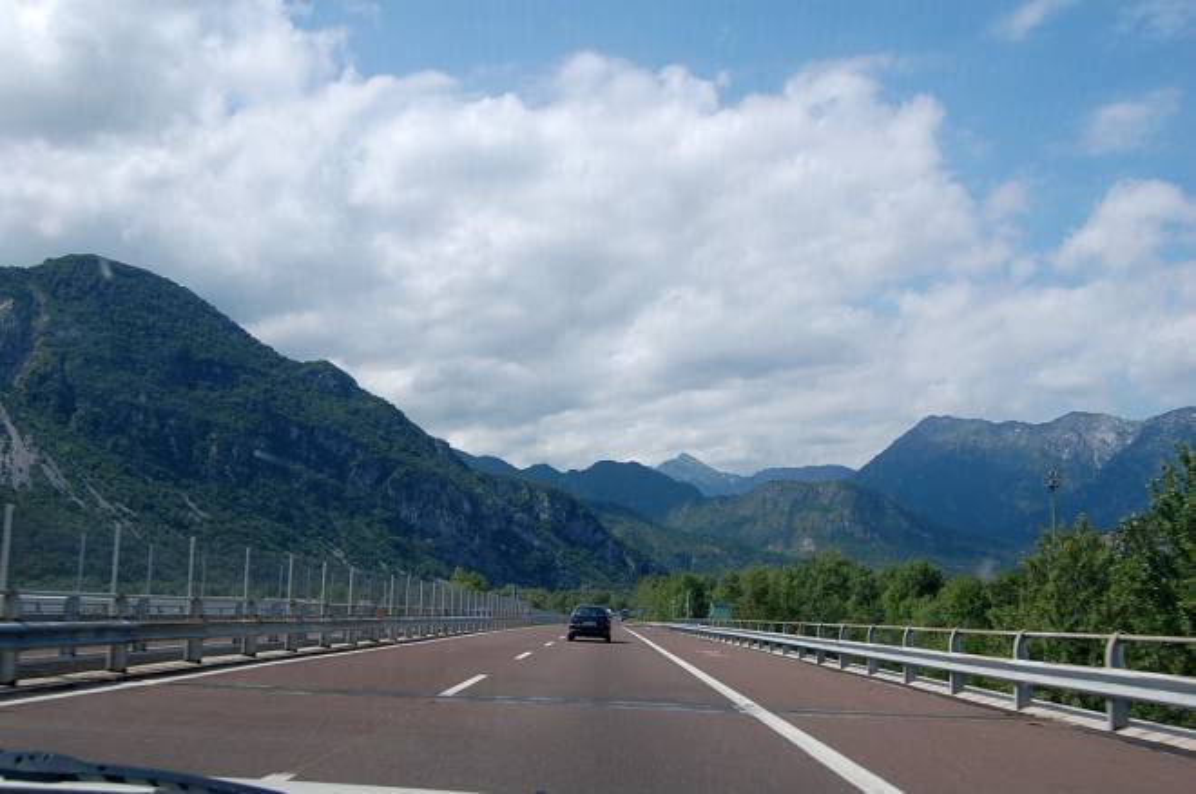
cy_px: 397
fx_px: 1144
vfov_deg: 38.2
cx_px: 598
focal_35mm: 34
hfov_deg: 55.2
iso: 200
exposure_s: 1/250
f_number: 10
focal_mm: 23
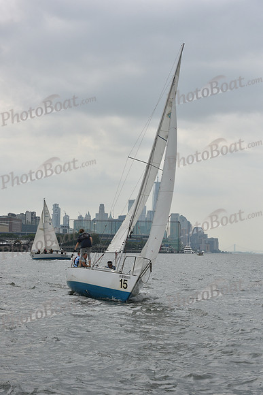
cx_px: 132
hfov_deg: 19.5
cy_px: 198
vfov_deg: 28.8
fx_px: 767
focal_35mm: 70
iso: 320
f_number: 9
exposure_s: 1/1250
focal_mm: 70
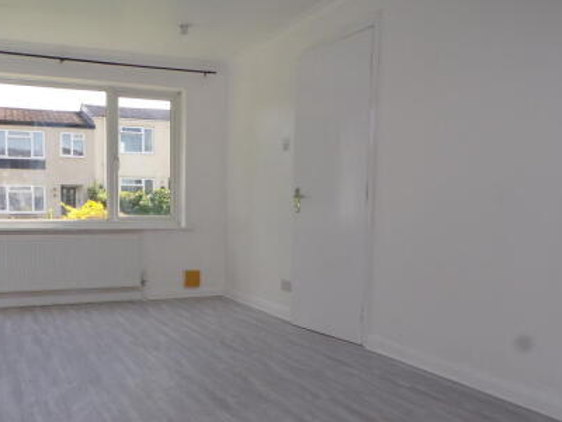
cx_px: 193
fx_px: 568
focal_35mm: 35
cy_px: 260
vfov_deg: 40.5
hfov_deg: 51.8
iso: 80
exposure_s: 1/100
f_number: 5.8
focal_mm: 4.3
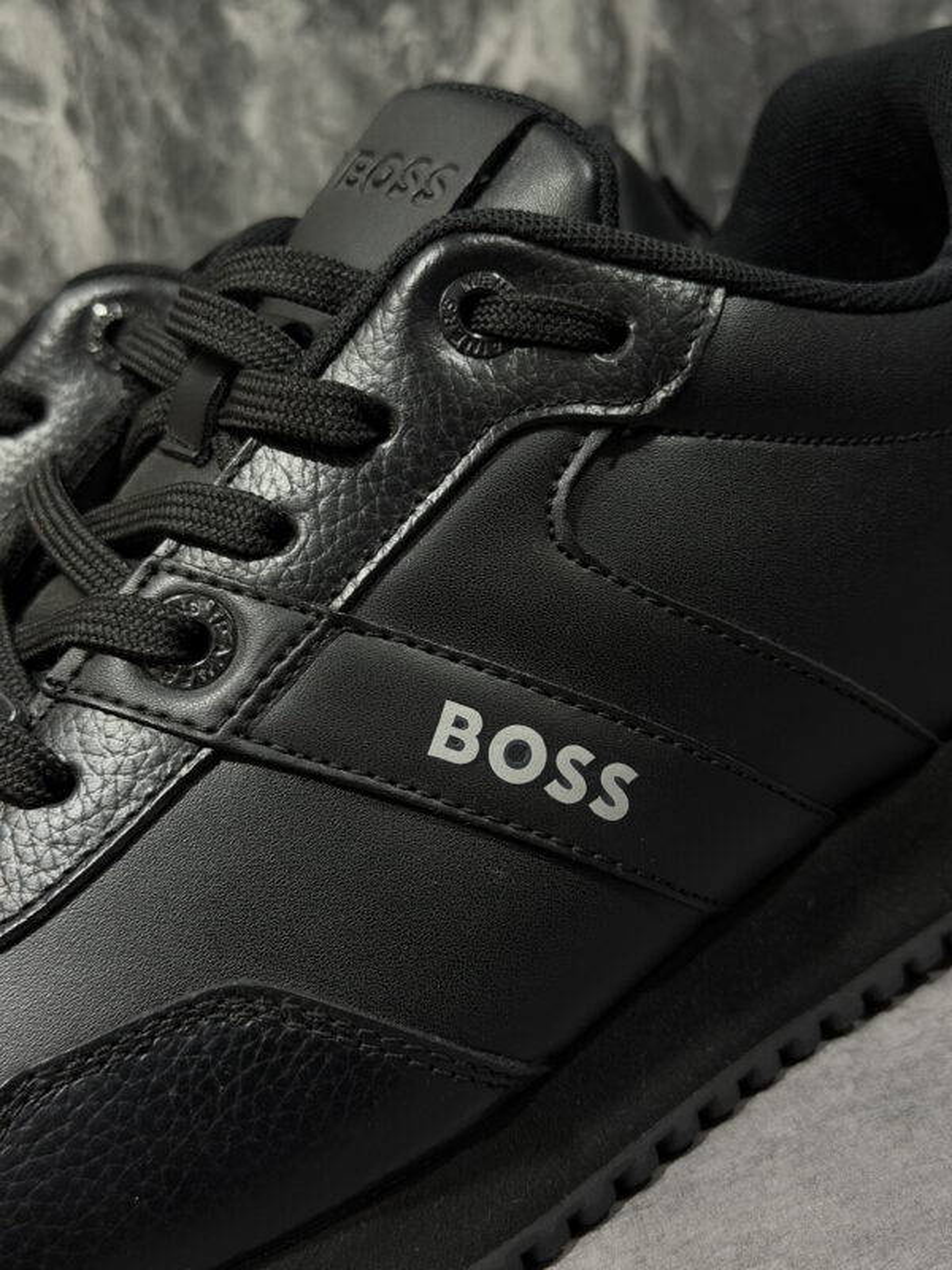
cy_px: 635
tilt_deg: -16.5
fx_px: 1760
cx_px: 476
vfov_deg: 39.7
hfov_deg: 30.3
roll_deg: +17.6
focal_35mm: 48
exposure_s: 1/40
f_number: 1.78
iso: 500
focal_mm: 6.76
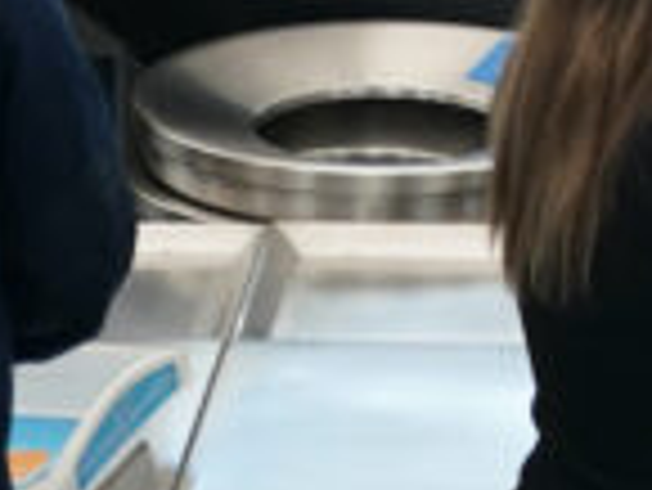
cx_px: 1826
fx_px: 23168
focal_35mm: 1229
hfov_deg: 1.6
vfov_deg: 1.2
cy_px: -629
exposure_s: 1/250
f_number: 5.6
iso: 1250
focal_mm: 181
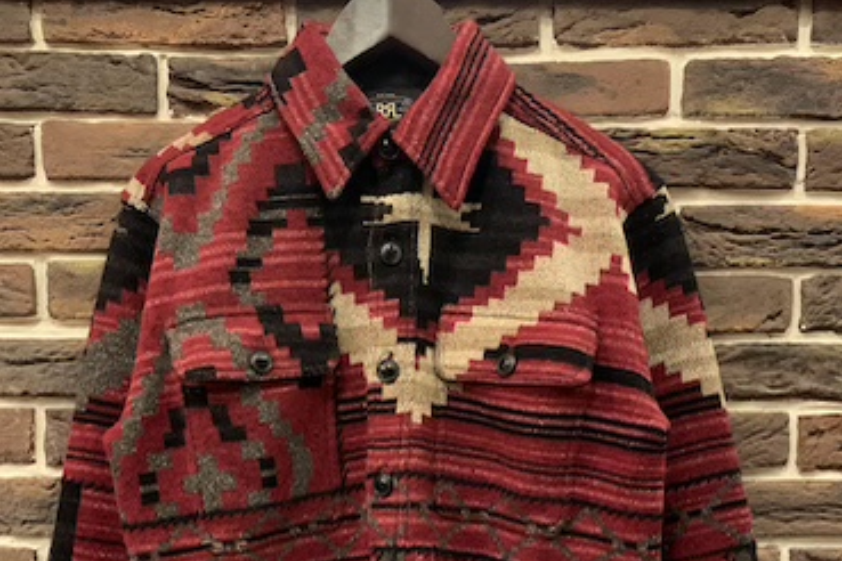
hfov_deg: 49.6
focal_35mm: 39
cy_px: 515
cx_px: 415
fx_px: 912
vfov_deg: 32.3
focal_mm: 4.25
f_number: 1.8
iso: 640
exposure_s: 1/24
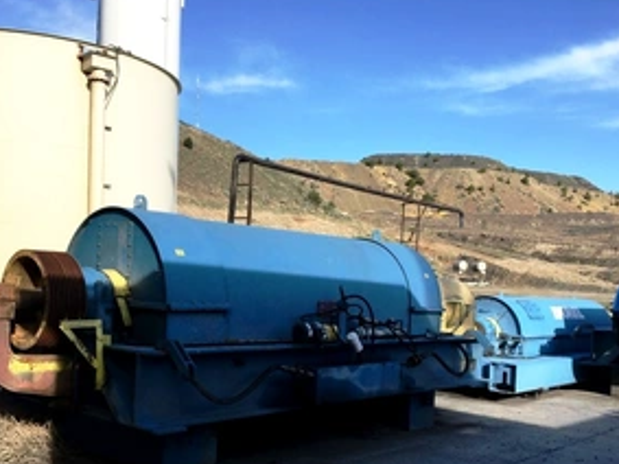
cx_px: 311
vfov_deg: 34.9
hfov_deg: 45.8
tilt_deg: +0.1
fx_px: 733
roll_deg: -1.5
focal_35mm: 41
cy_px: 295
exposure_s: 1/1241
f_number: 2.2
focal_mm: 4.15
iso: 25
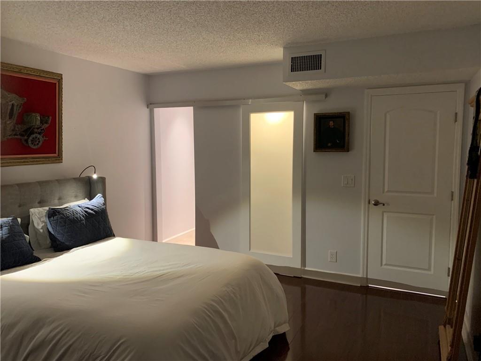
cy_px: 180
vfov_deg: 53.1
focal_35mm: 26
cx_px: 240
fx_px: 361
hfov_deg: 67.3
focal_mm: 4.25
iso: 400
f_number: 1.8
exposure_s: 1/40
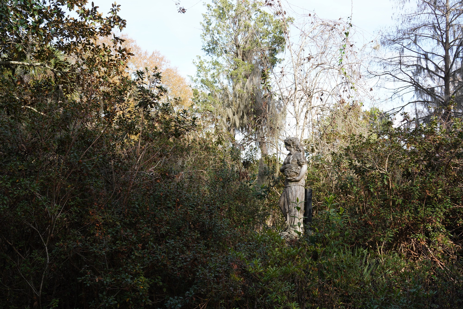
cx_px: 232
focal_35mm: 33
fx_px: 424
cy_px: 154
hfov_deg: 57.2
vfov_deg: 40.0
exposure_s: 1/100
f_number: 9
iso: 200
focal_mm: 33
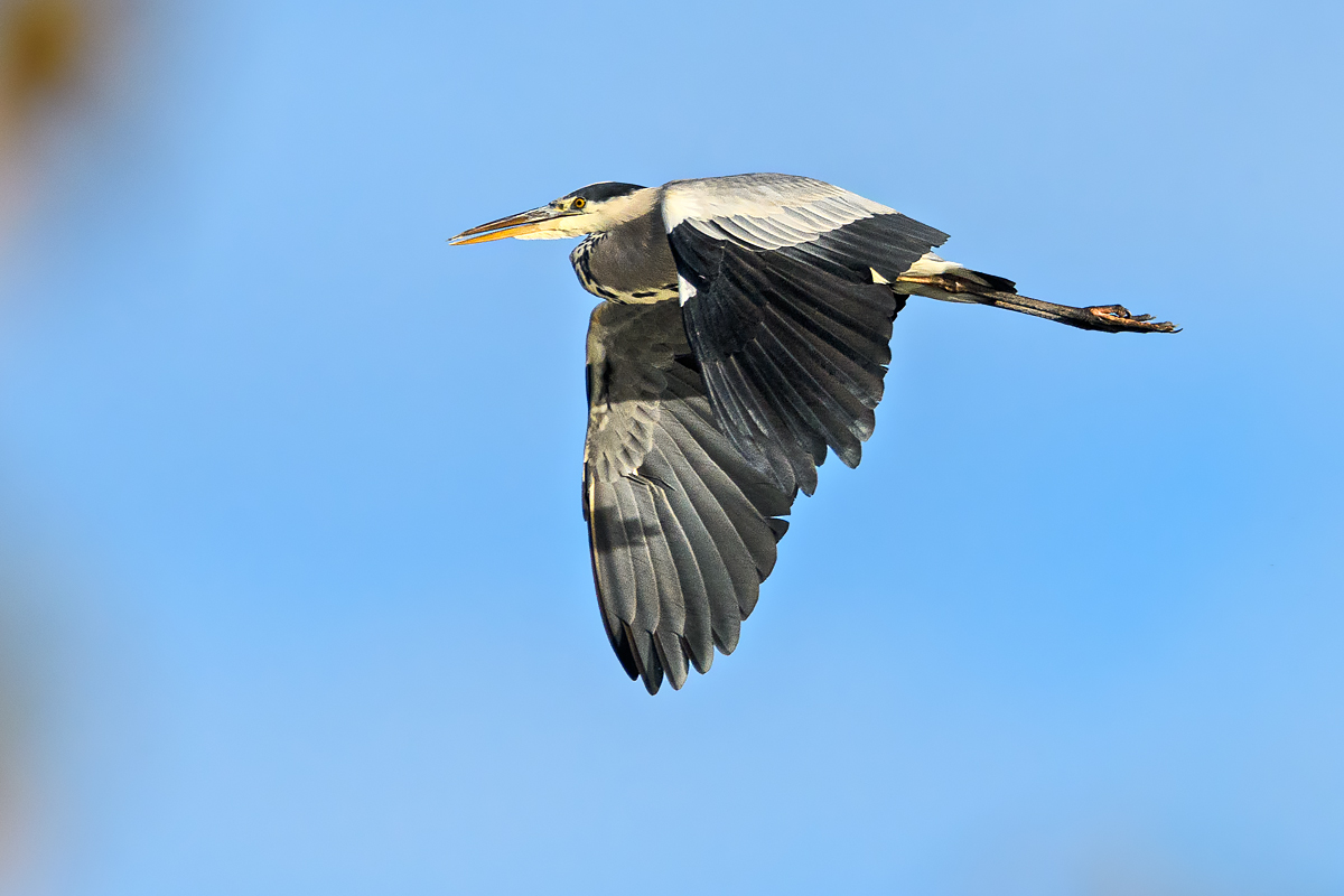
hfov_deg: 2.3
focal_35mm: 900
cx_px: 672
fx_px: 33597
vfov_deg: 1.5
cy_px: 448
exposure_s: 1/4000
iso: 400
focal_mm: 600
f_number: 7.1
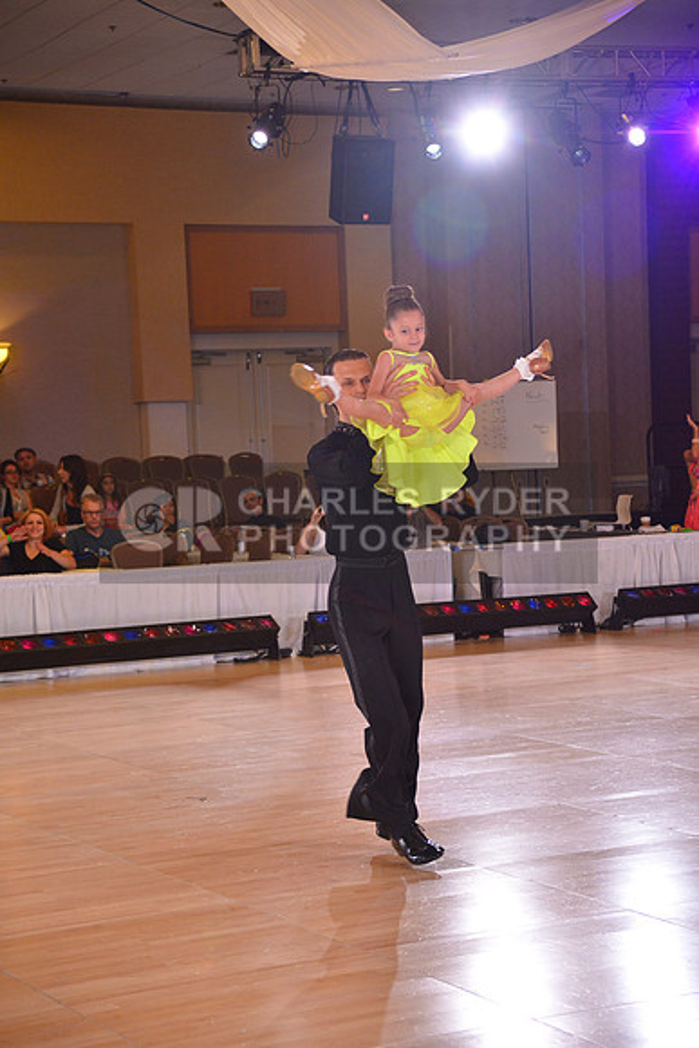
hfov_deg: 17.1
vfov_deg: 25.4
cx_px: 350
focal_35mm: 80
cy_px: 524
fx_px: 2328
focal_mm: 80
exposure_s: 1/250
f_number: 5
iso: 2000
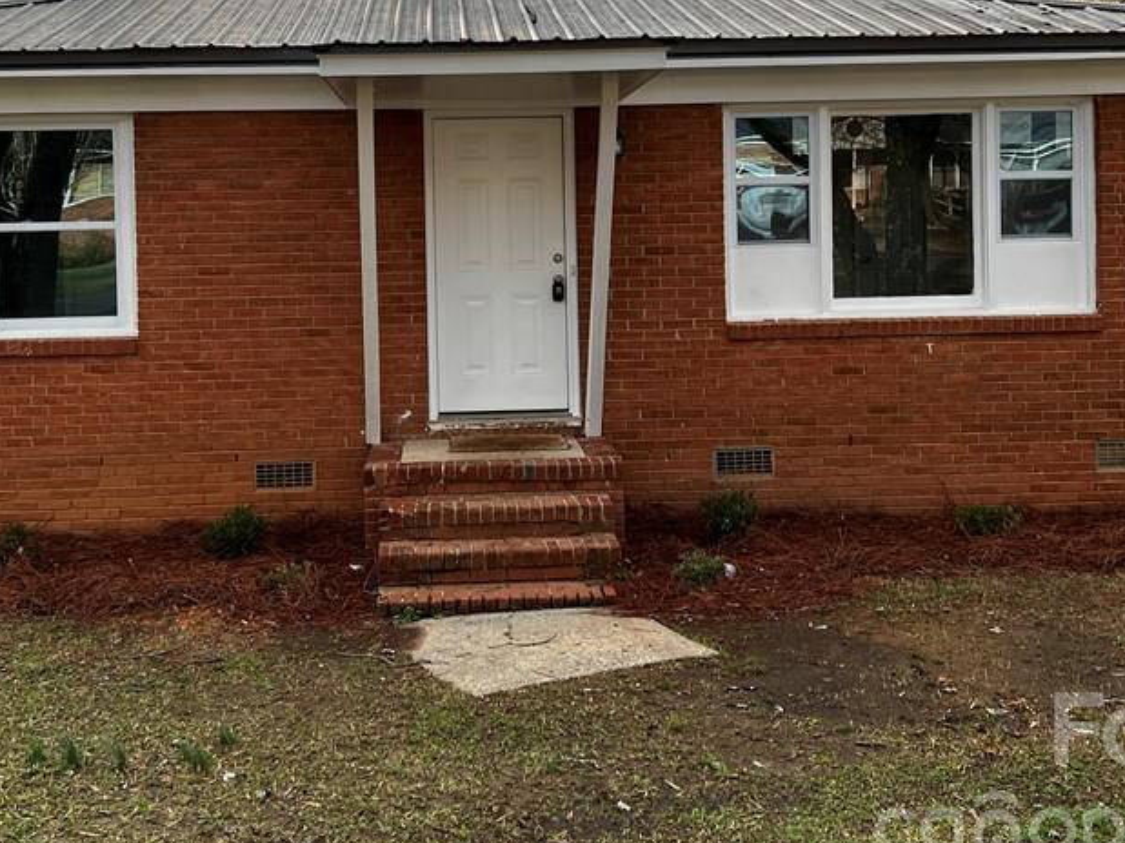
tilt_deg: -1.7
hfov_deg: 43.8
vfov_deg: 33.2
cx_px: 489
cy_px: 258
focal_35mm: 43
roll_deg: +1.5
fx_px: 1397
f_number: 1.5
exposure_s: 1/1196
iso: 50
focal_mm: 5.7
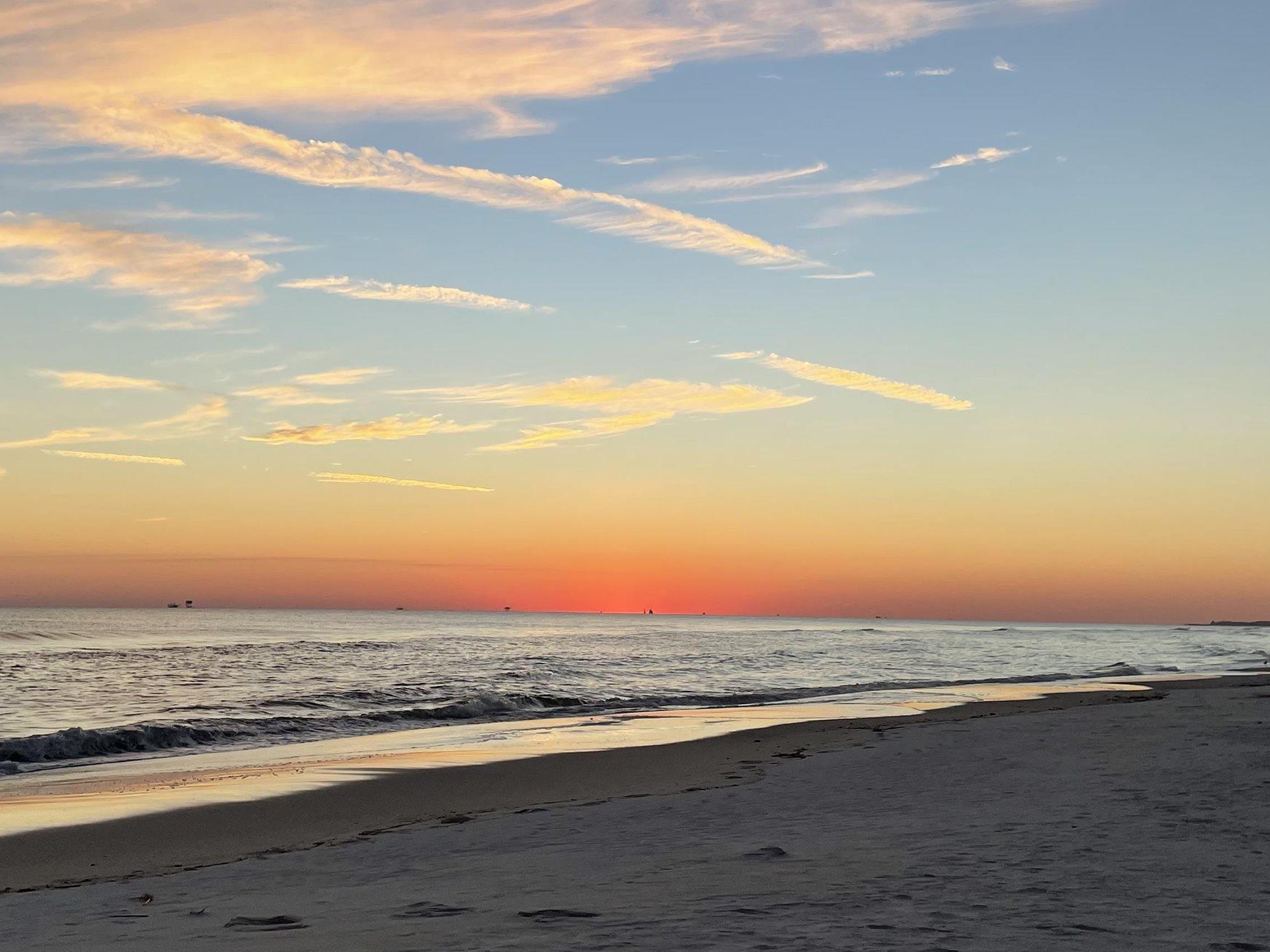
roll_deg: -1.1
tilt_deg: +10.7
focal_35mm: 46
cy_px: 292
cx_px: 537
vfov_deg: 31.2
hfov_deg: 41.1
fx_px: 1688
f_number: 1.6
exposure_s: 1/807
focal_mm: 4.2
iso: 32
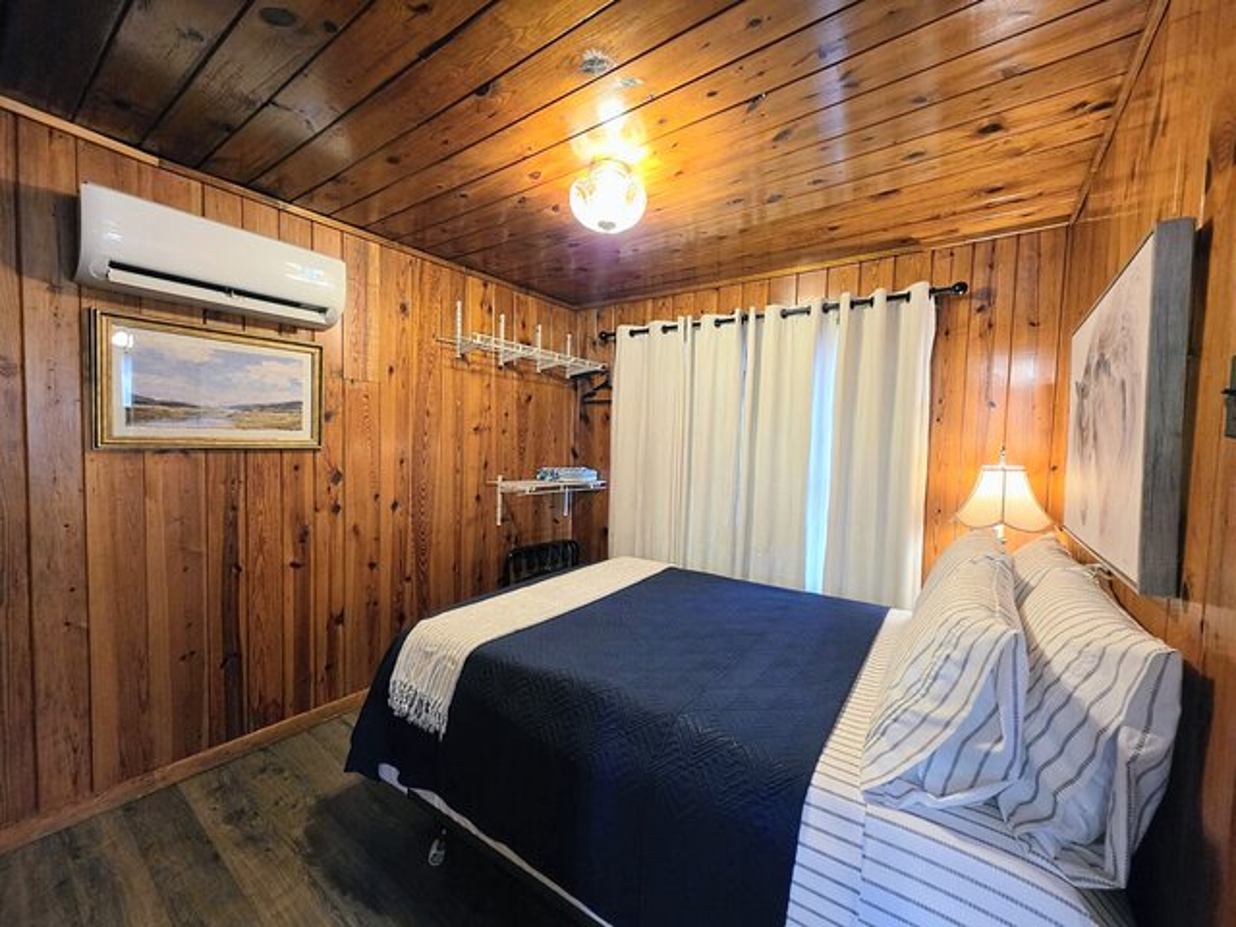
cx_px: 618
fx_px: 464
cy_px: 464
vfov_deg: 89.9
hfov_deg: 106.2
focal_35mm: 13
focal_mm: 2.2
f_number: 1.9
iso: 640
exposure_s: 1/60
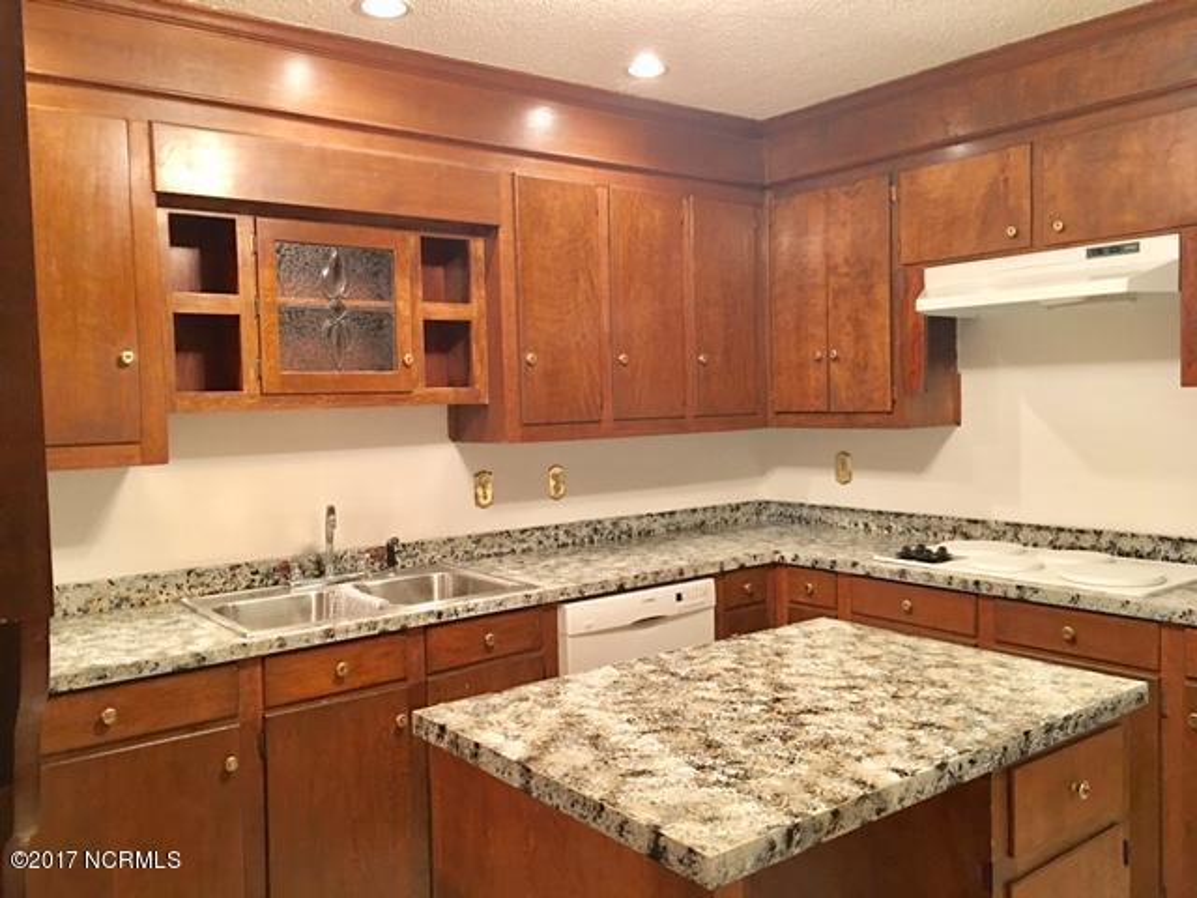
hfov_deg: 61.7
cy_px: 449
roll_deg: +1.8
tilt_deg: -3.7
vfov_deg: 48.2
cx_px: 598
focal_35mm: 29
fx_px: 1003
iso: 64
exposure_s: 1/4
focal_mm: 4.15
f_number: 2.2
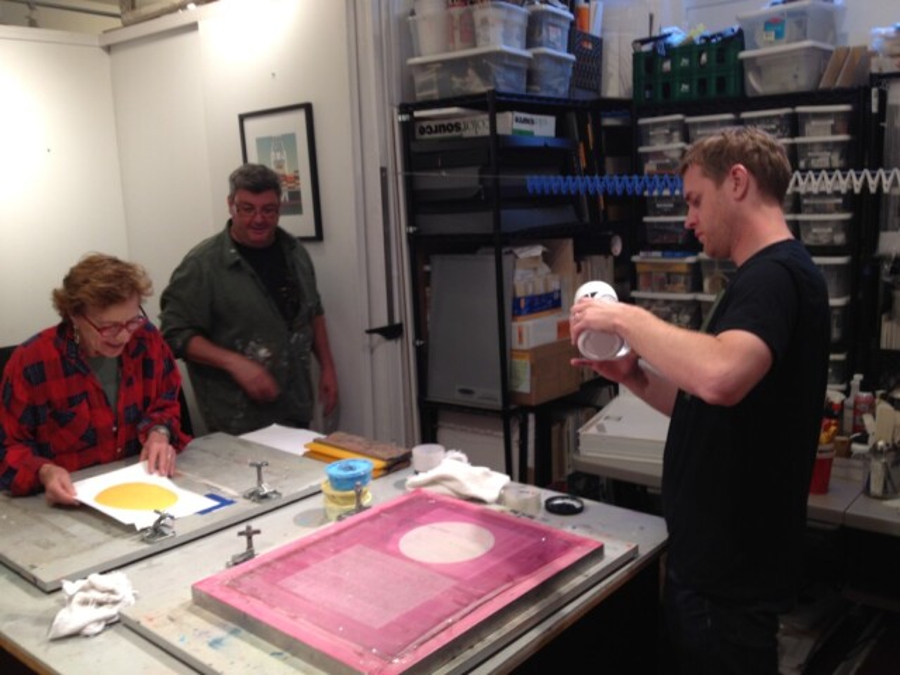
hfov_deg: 52.6
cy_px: 338
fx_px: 910
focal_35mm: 35
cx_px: 450
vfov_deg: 40.7
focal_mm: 4.28
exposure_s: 1/20
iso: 80
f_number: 2.4
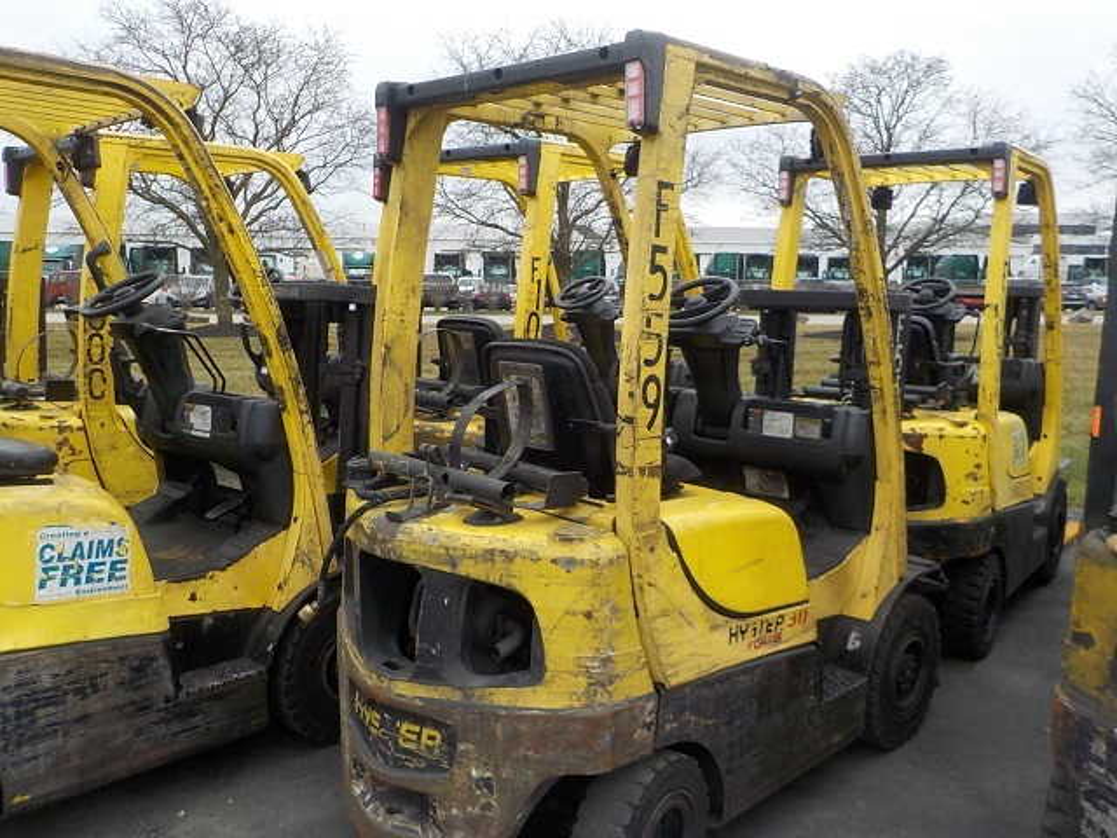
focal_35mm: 30
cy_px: 419
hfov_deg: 60.0
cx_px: 558
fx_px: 968
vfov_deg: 46.8
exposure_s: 1/80
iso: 125
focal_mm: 4.1
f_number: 3.3
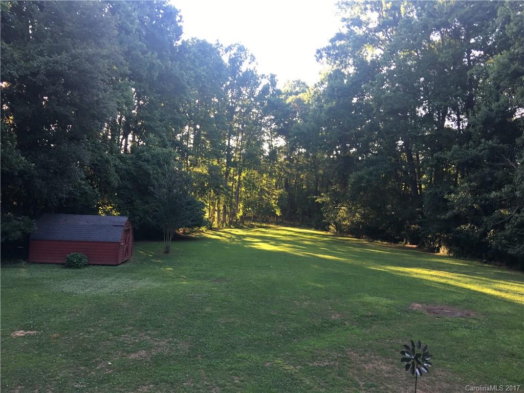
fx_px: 439
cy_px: 196
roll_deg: -2.2
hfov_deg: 61.7
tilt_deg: -0.2
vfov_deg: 48.2
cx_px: 262
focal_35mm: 29
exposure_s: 1/60
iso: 25
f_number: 2.2
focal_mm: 4.15
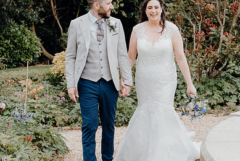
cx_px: 138
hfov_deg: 27.6
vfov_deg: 18.7
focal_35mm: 73
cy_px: 77
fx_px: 487
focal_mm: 49
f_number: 3.5
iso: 125
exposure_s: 1/200
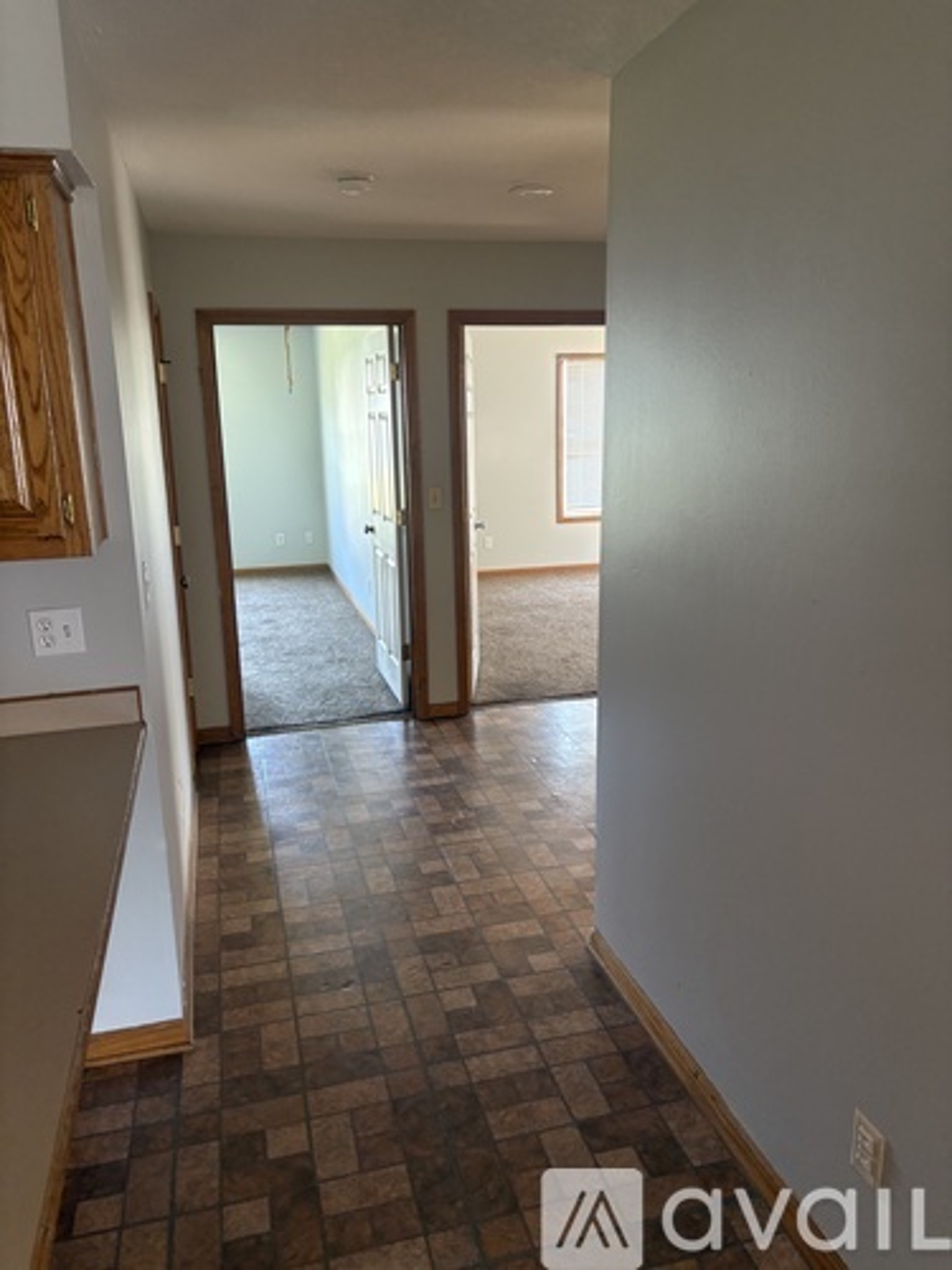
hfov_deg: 53.1
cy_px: 635
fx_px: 953
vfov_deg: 67.3
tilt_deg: -10.0
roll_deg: +0.9
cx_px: 476
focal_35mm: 26
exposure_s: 1/60
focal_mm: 5.96
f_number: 1.6
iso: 160
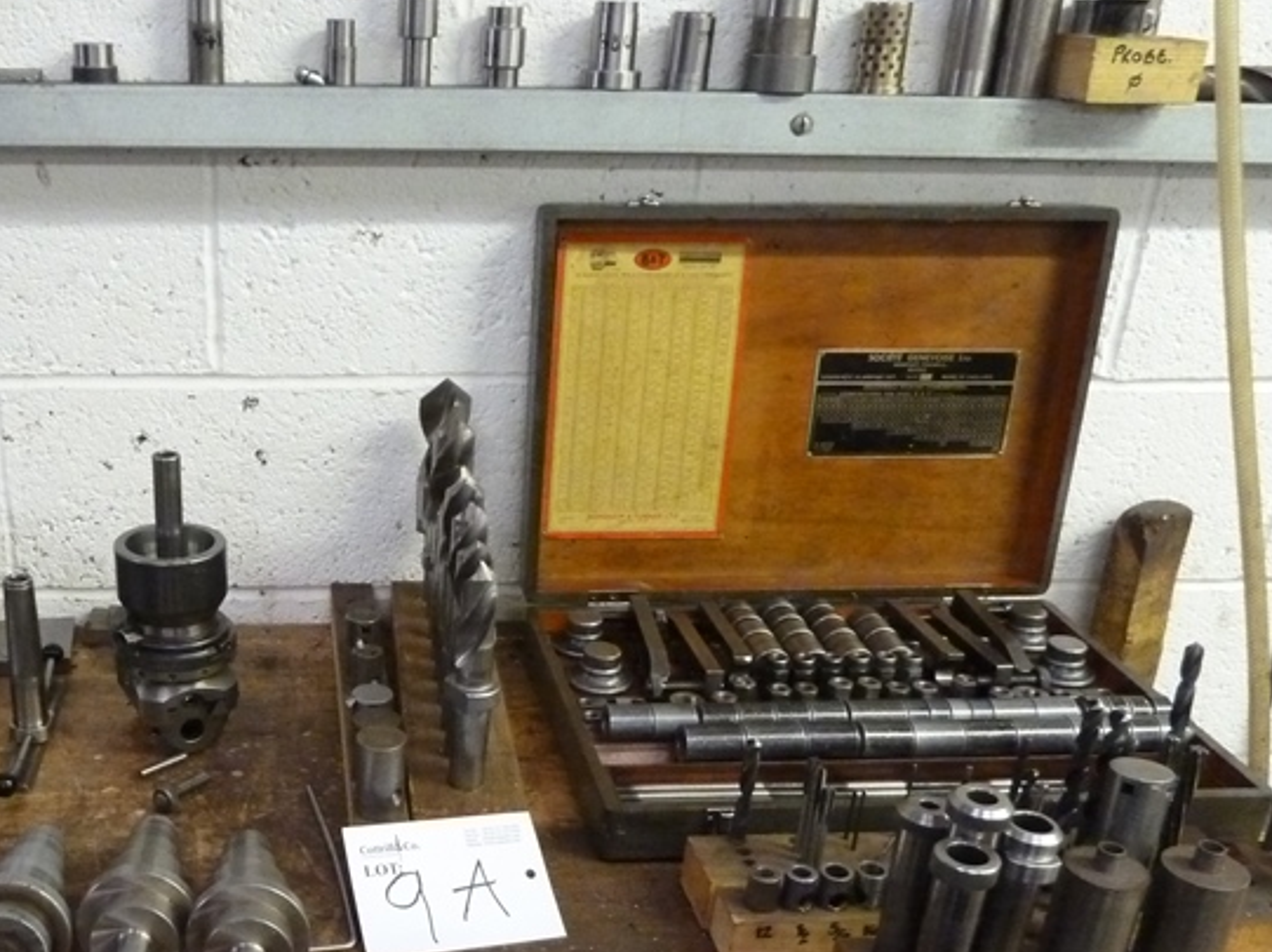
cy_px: 693
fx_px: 1359
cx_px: 334
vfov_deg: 37.8
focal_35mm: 37
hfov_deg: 48.4
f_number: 3.3
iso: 800
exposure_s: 1/20
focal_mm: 4.1
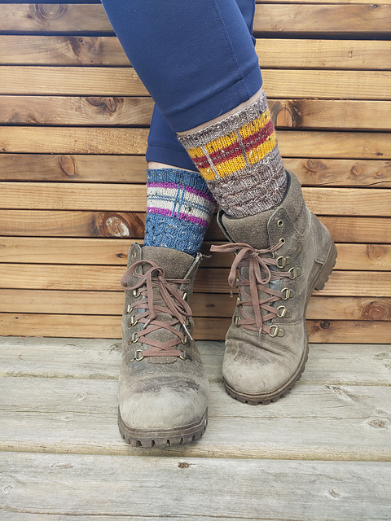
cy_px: 260
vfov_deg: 69.4
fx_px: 377
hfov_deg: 54.9
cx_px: 196
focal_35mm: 25
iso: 50
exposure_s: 1/120
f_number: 1.5
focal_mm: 4.23
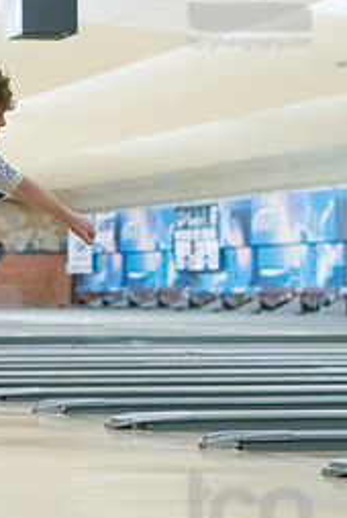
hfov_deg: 7.3
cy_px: 258
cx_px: -39
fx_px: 2696
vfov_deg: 11.0
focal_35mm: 187
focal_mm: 82
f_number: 4
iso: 10000
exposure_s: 1/1000
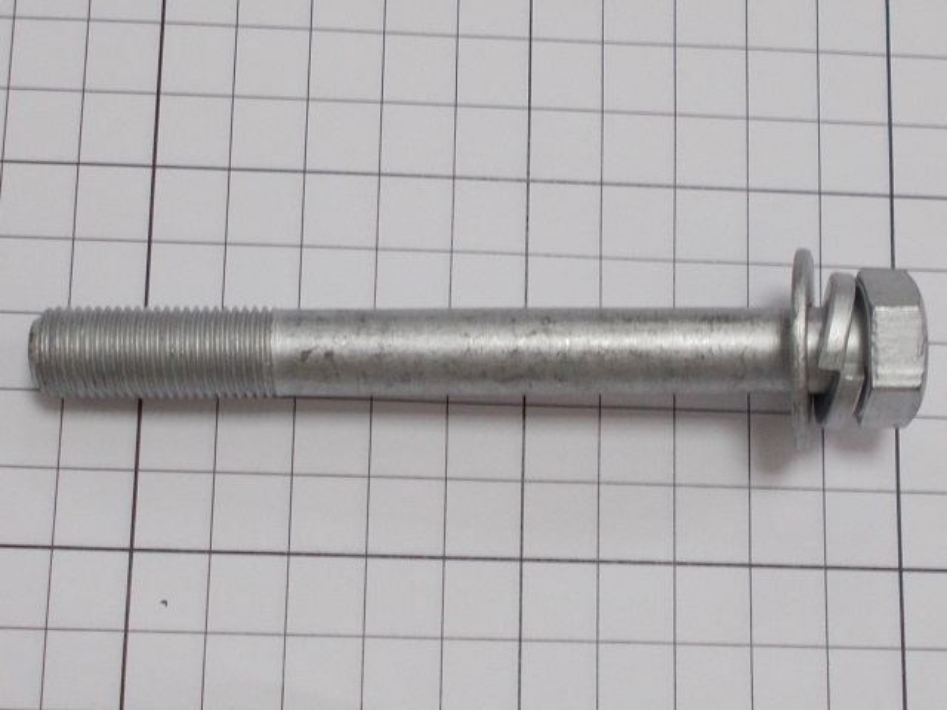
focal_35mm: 26
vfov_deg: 53.1
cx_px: 474
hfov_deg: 67.3
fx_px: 711
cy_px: 355
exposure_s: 1/25
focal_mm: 4.6
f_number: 3.2
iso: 80
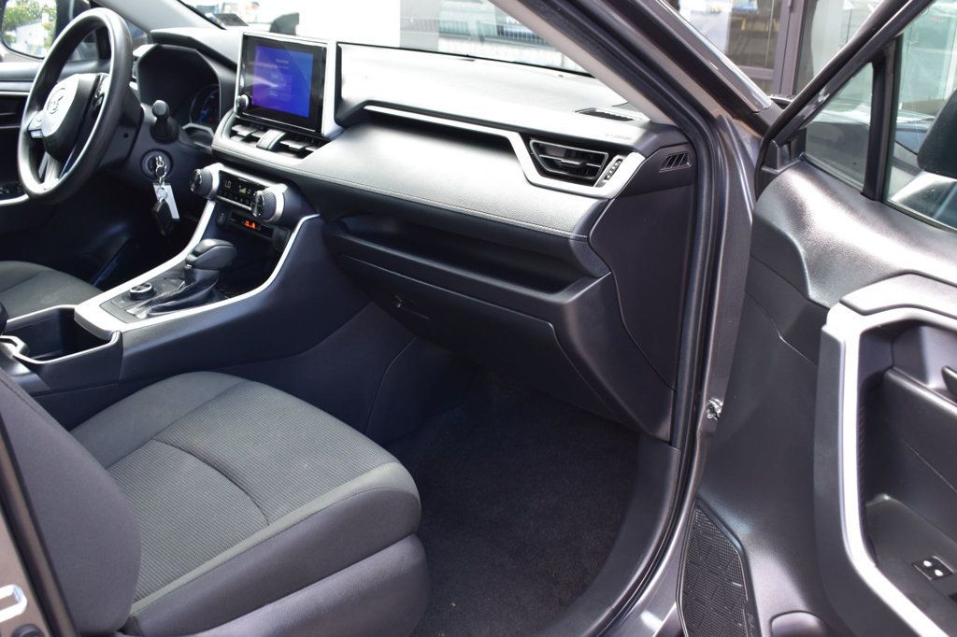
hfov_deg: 51.3
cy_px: 318
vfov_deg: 35.5
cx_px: 478
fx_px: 996
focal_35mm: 38
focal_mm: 25
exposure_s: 1/50
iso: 400
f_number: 8
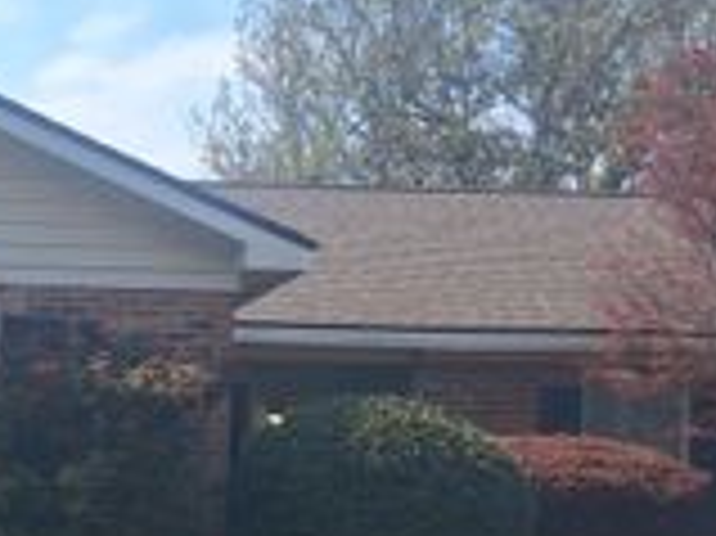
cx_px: 54
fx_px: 1695
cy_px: 579
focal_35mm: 82
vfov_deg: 17.4
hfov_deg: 23.2
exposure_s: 1/716
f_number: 1.8
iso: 25
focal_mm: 3.98
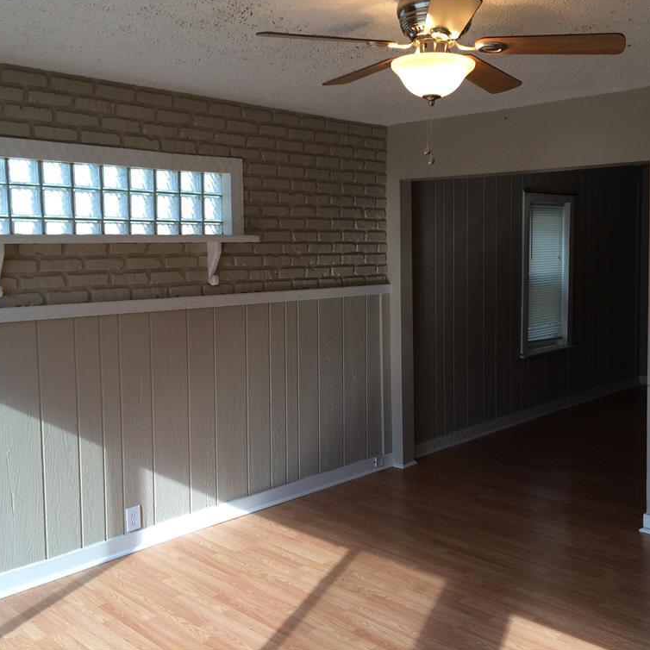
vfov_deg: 46.0
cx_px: 337
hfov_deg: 46.0
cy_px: 321
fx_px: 765
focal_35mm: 36
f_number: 2.2
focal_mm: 4.12
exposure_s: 1/120
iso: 50
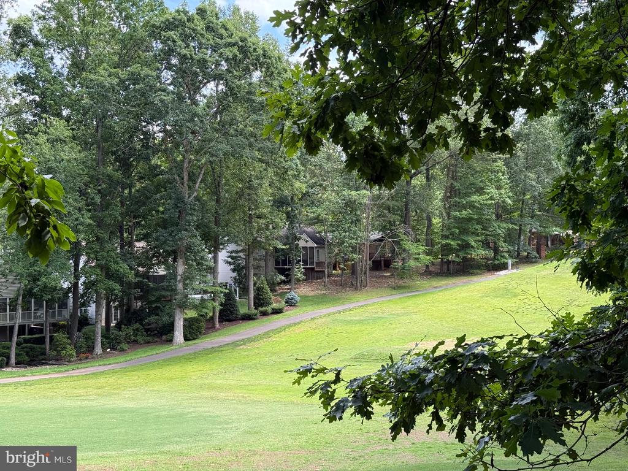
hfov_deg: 39.7
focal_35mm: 48
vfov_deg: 30.3
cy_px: 236
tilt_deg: +1.4
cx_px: 314
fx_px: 871
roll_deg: +0.7
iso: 80
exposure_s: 1/578
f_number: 1.78
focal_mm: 6.76
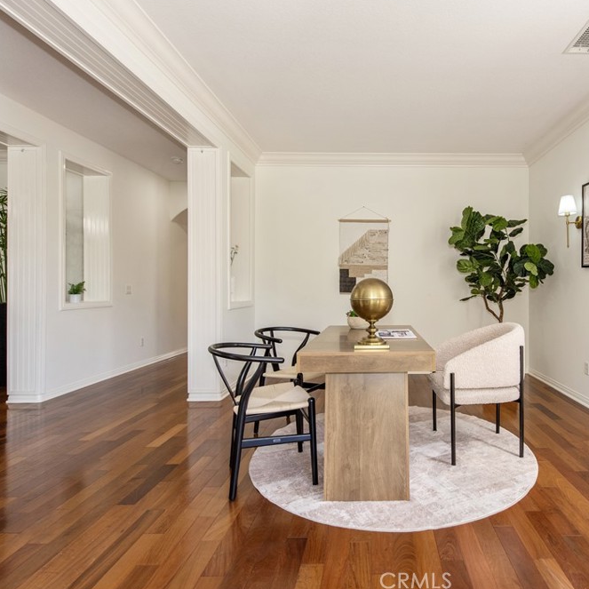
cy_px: 290
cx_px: 383
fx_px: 404
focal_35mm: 21
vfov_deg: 72.1
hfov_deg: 70.5
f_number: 5.6
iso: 800
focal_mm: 16
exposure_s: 1/100
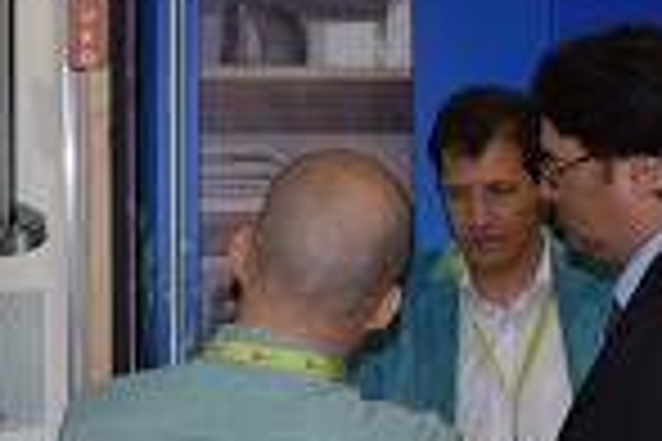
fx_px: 1802
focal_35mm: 98
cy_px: 207
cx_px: 378
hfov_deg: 20.8
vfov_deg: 14.0
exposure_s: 1/15
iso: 640
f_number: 22
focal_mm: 24
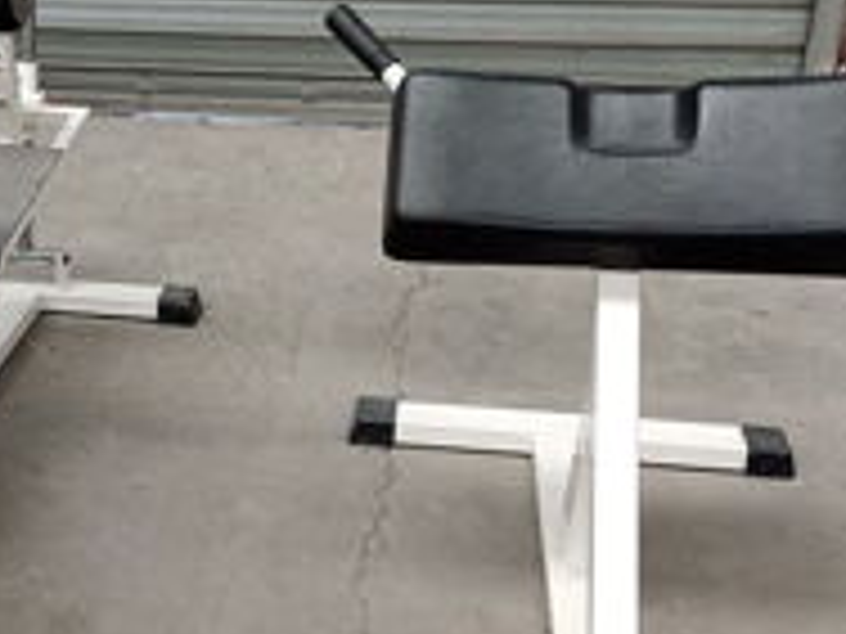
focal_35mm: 64
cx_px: 158
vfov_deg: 22.9
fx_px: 1564
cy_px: 364
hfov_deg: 29.5
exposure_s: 1/50
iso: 125
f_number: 1.8
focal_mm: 4.65
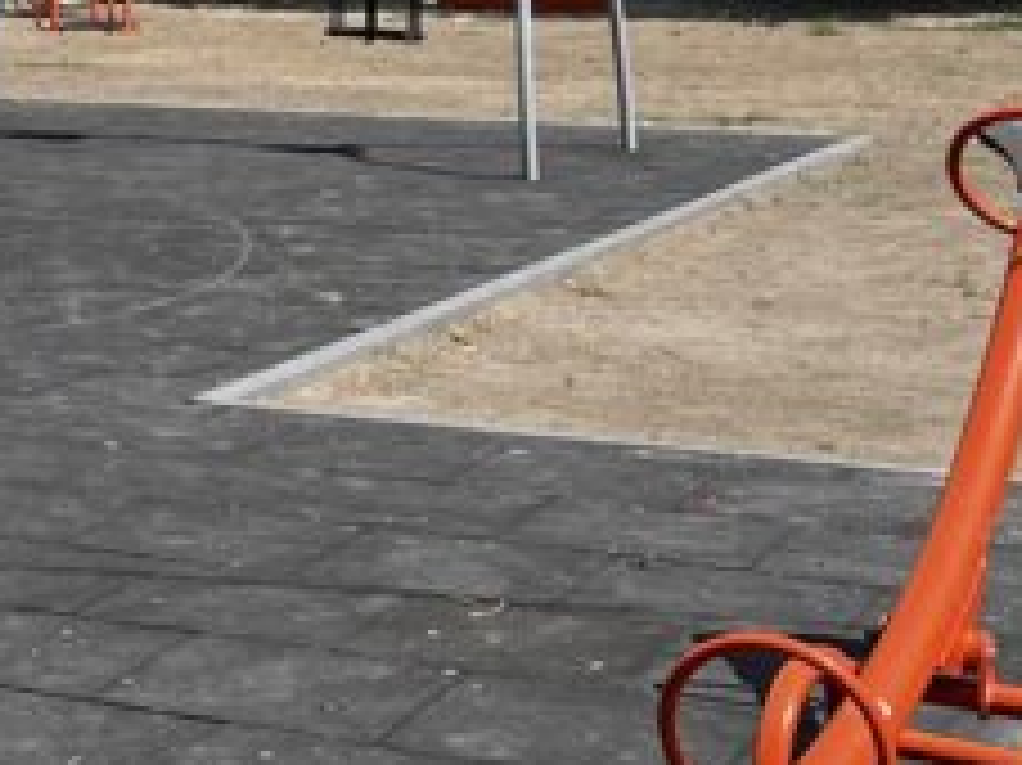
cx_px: -466
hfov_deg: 17.6
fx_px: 2980
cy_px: -58
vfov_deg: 14.3
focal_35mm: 101
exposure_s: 1/2179
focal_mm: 5.1
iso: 50
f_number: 1.6
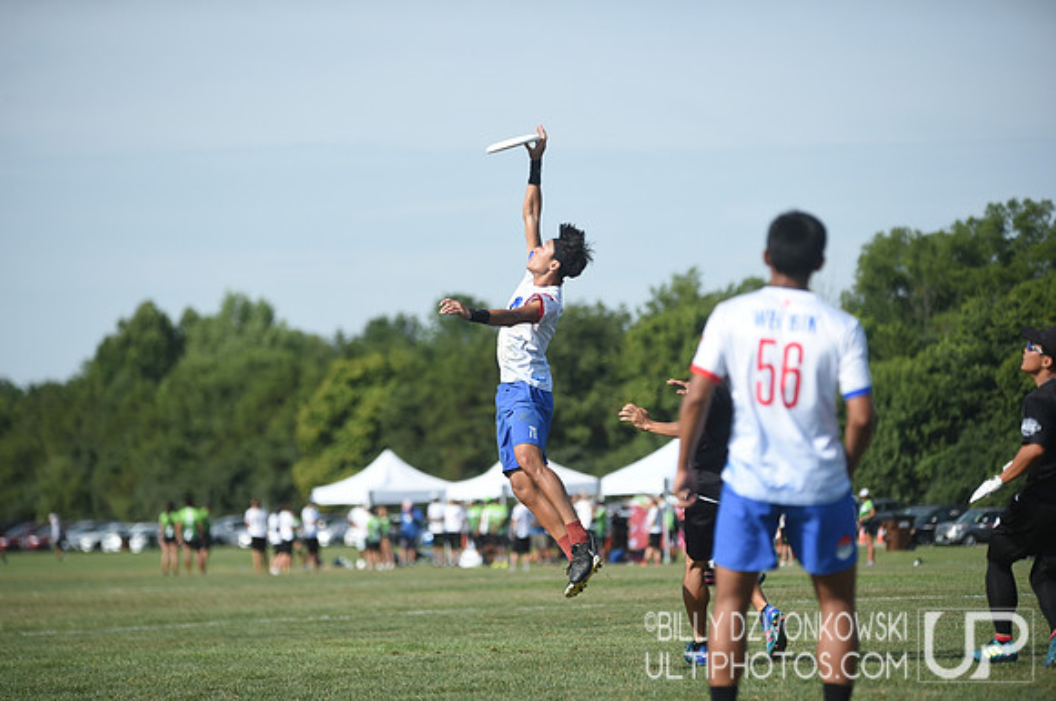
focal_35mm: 150
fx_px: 4394
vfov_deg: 9.1
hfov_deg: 13.7
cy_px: 350
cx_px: 528
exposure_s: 1/1600
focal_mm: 150
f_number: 3.2
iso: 100
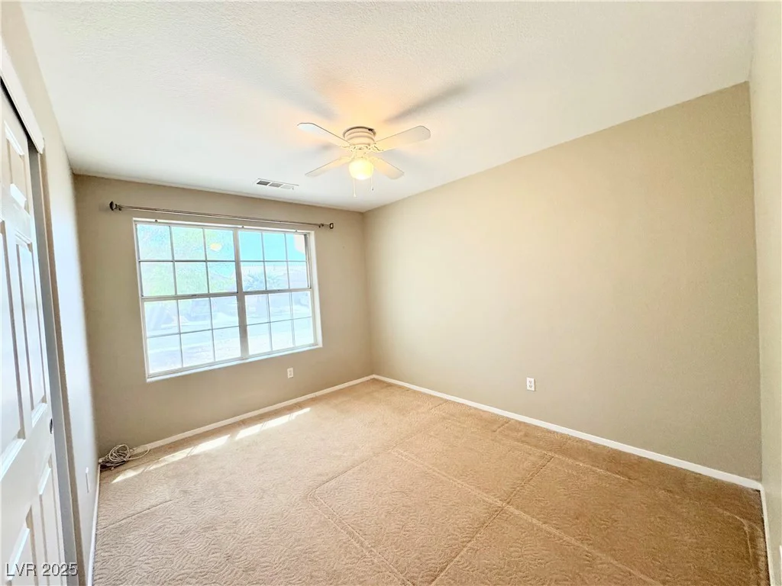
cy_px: 293
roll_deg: +3.3
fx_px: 316
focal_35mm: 14
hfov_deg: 102.1
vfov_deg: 85.7
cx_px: 391
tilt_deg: -1.9
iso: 320
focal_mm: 2.22
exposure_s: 1/120
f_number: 2.2
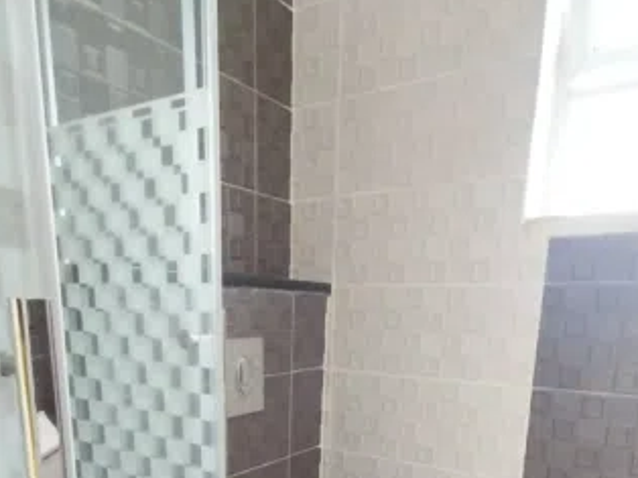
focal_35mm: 29
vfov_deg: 43.5
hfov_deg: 61.7
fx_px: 534
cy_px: 440
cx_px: 327
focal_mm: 1.3
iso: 250
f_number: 2.2
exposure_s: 1/33
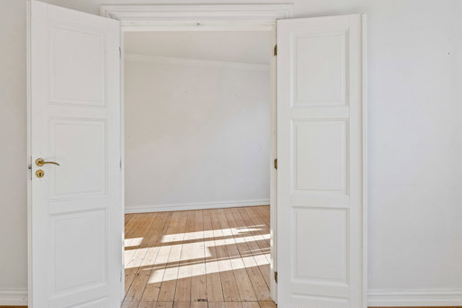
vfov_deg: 51.2
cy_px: 143
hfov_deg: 71.2
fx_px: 321
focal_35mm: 25
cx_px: 200
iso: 160
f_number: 8
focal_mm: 16
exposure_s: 1/125
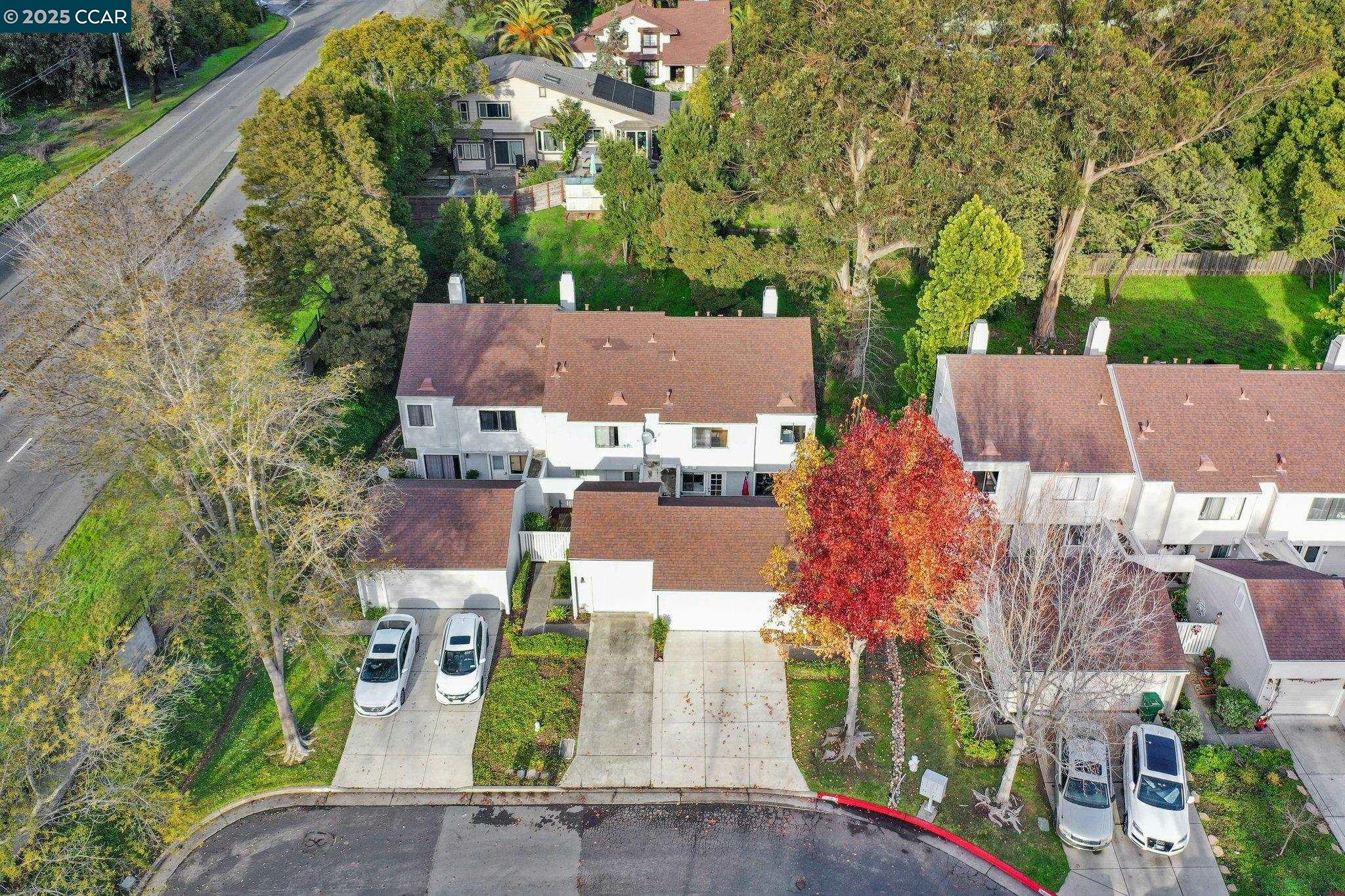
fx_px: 1046
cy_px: 448
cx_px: 672
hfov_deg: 65.5
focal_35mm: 28
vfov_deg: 46.4
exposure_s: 1/320
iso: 100
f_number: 2.8
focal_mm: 10.26
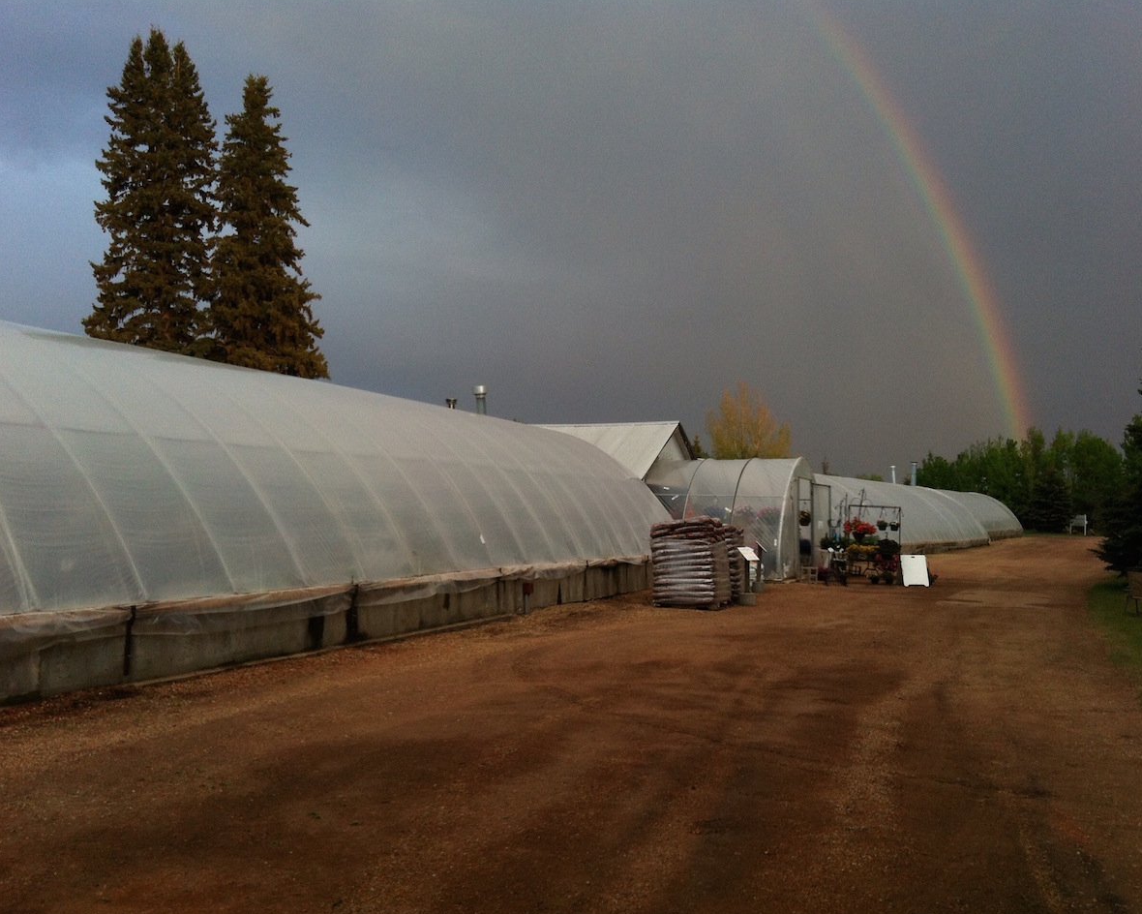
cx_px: 586
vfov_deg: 40.1
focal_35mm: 37
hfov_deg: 49.1
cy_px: 458
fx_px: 1251
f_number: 2.8
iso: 80
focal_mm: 3.85
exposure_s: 1/273
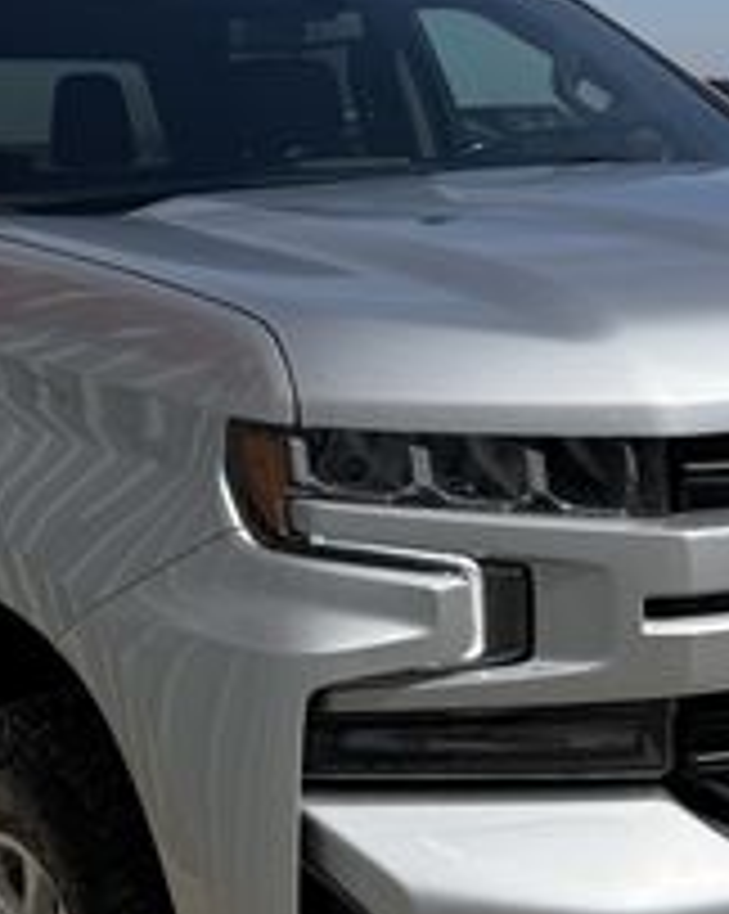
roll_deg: +3.7
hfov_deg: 20.7
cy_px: 482
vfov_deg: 25.7
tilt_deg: -10.6
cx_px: 410
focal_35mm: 74
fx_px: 1999
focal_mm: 6.76
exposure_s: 1/9091
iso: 100
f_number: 1.78
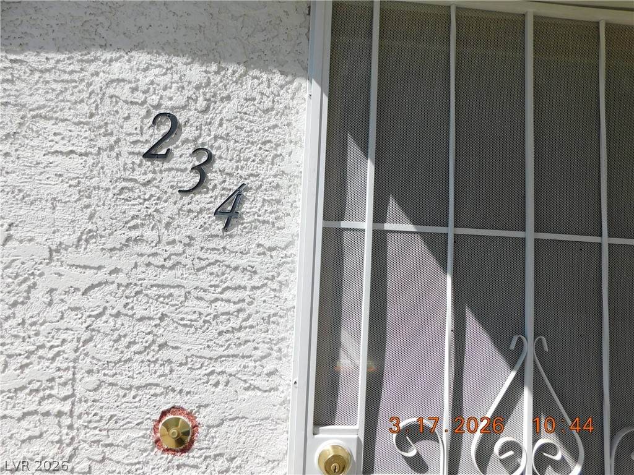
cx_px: 317
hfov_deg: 73.9
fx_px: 421
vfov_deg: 58.9
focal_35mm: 23
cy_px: 238
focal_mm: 4
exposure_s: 1/640
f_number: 6
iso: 125
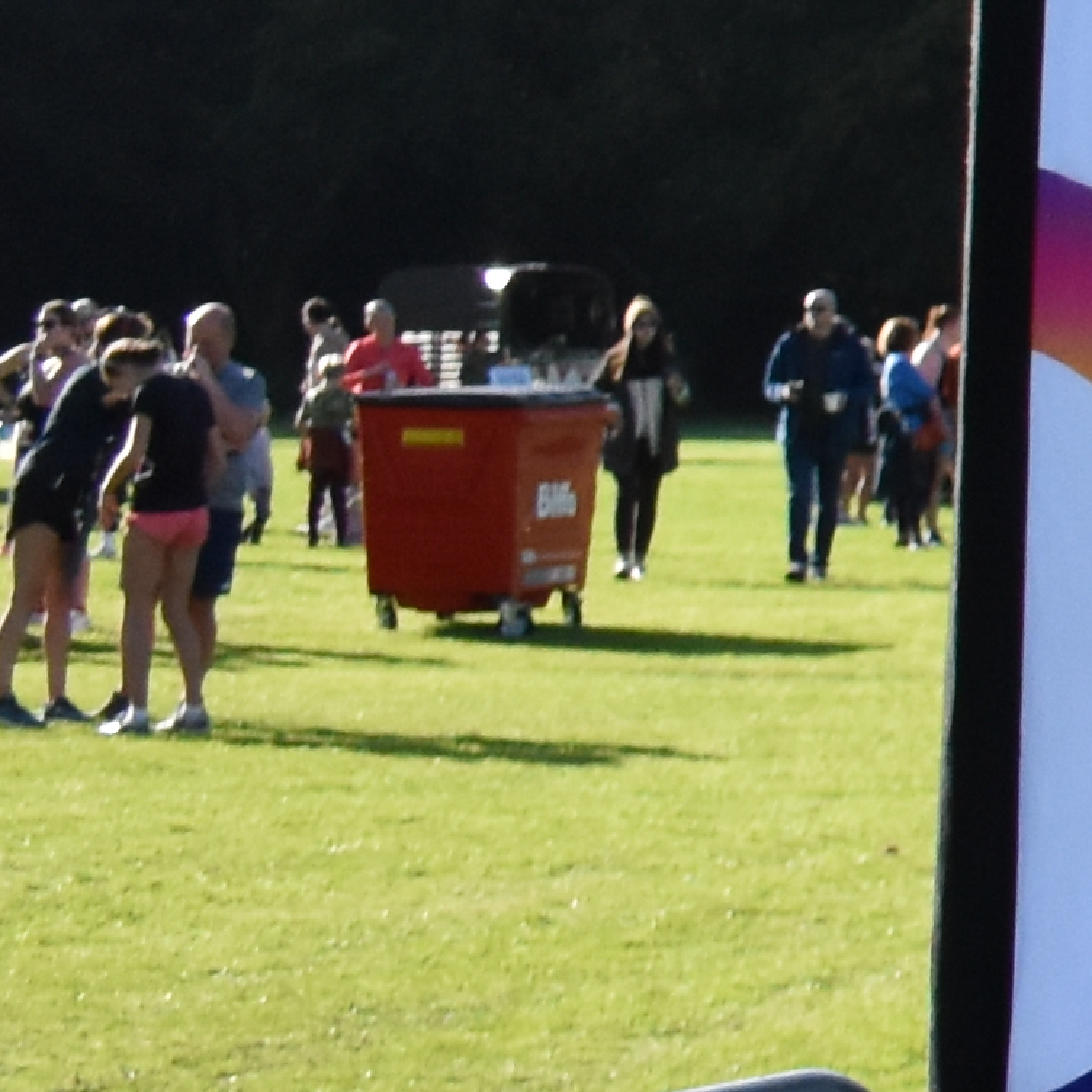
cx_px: 3800
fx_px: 6531
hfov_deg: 7.7
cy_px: -4
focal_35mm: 183
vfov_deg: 9.5
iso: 800
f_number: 4.5
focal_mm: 18
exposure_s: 1/4000
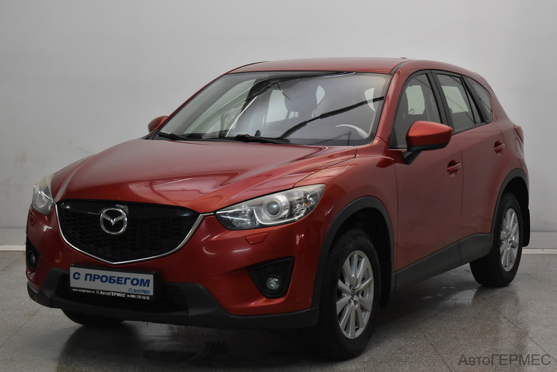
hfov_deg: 28.0
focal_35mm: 72
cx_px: 278
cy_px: 186
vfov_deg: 19.0
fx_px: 1115
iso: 900
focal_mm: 48
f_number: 5.3
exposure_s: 1/80
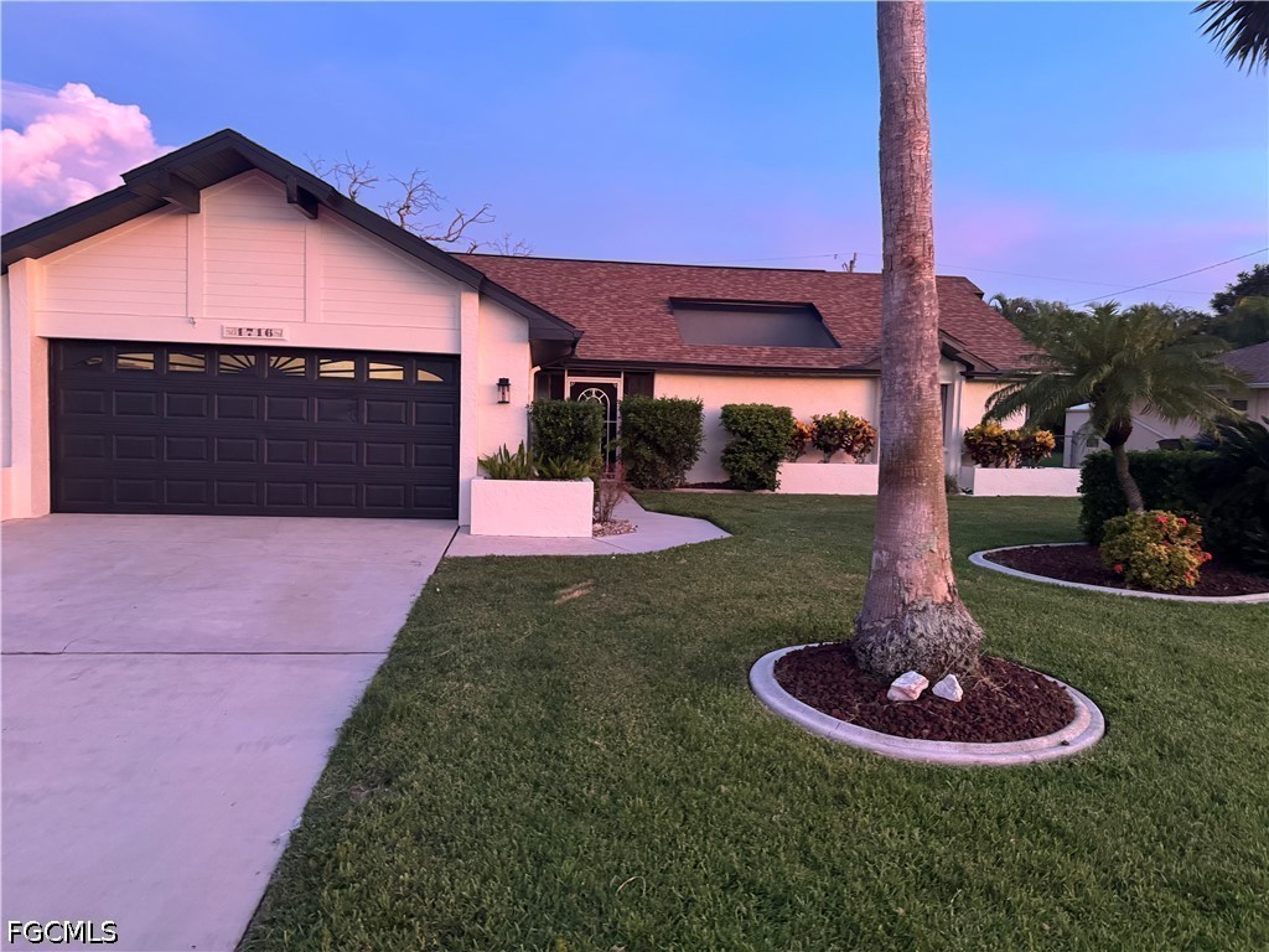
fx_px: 880
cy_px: 476
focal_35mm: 24
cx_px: 634
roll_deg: -2.5
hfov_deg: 71.6
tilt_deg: -3.6
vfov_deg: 56.8
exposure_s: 1/40
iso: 800
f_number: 1.78
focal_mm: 6.76
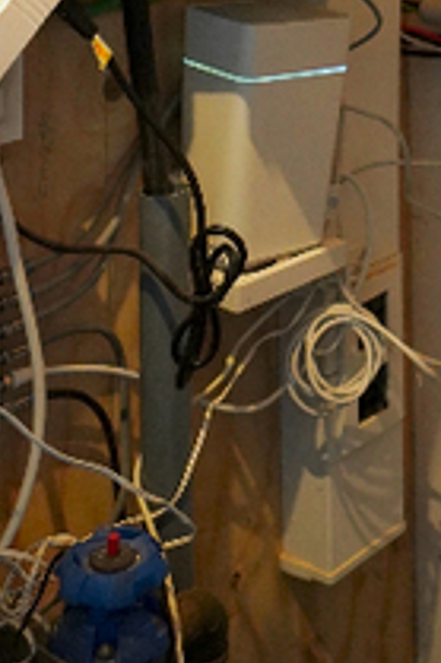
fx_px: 1270
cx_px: 581
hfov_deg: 18.3
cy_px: -206
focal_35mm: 69
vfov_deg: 25.2
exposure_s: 1/160
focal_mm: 16
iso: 2500
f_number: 2.8
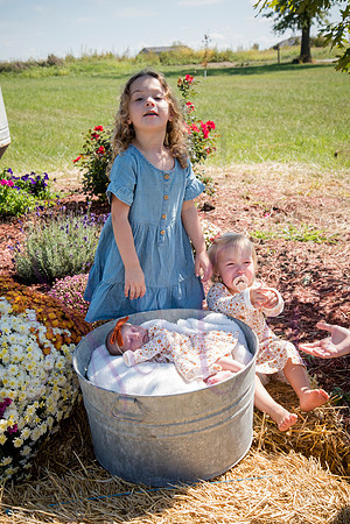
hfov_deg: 26.0
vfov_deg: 38.2
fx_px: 758
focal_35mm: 52
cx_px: 175
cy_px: 262
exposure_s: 1/320
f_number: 9
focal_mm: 52
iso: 400
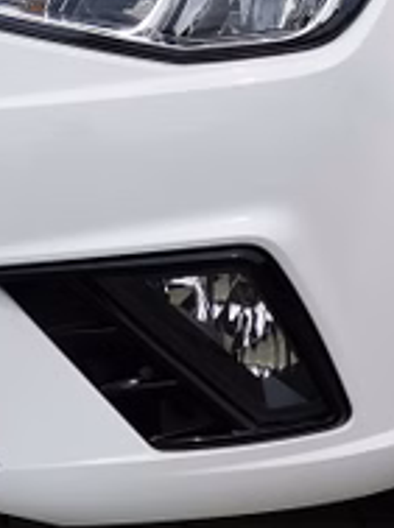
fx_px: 2132
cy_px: -145
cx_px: 8
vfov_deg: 13.6
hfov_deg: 10.5
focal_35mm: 140
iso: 50
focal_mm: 5.58
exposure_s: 1/3322
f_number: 1.8
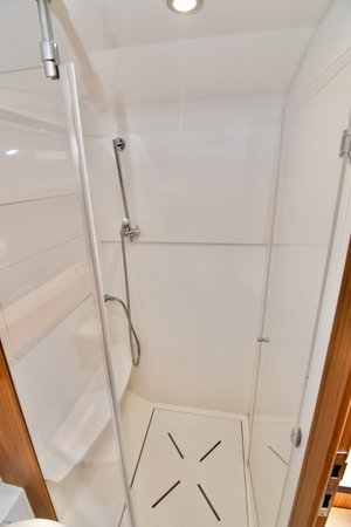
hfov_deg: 72.1
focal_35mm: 16
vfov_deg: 95.0
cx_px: 176
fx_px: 241
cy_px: 264
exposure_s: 1/100
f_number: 5
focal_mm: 11
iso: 800
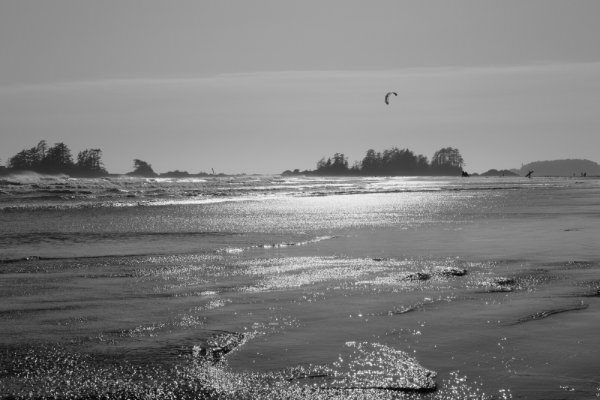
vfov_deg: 25.5
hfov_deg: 37.5
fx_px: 883
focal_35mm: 53
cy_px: 200
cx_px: 300
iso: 400
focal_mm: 35
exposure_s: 1/2400
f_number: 13
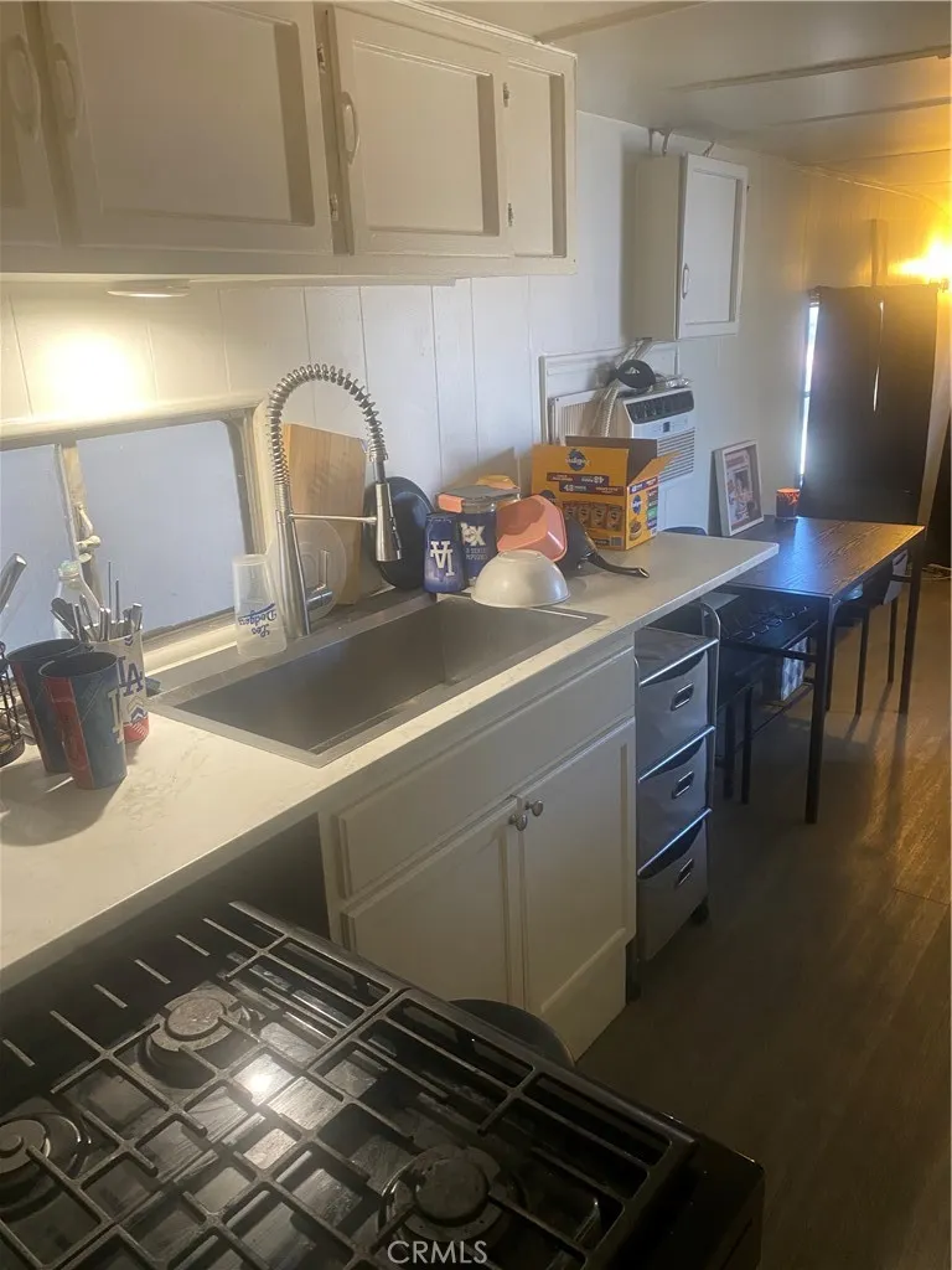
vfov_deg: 67.3
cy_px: 635
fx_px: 953
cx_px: 476
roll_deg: +1.6
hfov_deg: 53.1
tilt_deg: -17.0
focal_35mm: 26
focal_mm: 4.25
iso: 160
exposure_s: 1/60
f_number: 1.8
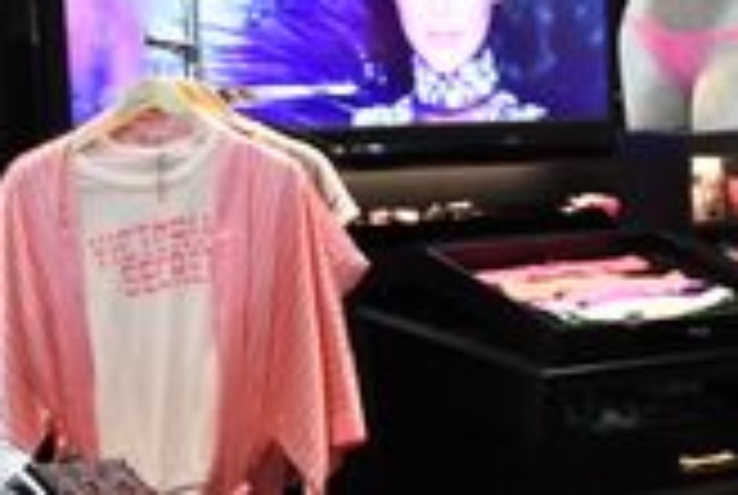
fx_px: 1873
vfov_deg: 15.0
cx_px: 860
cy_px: 218
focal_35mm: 91
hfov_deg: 20.9
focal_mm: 25
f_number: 4
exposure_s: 1/80
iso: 800
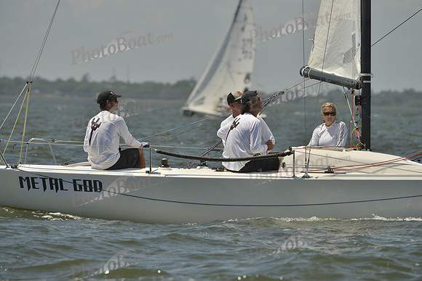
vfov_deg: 3.4
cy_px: 140
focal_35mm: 400
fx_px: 4690
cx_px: 211
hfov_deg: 5.2
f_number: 9
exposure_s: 1/1600
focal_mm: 400
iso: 280
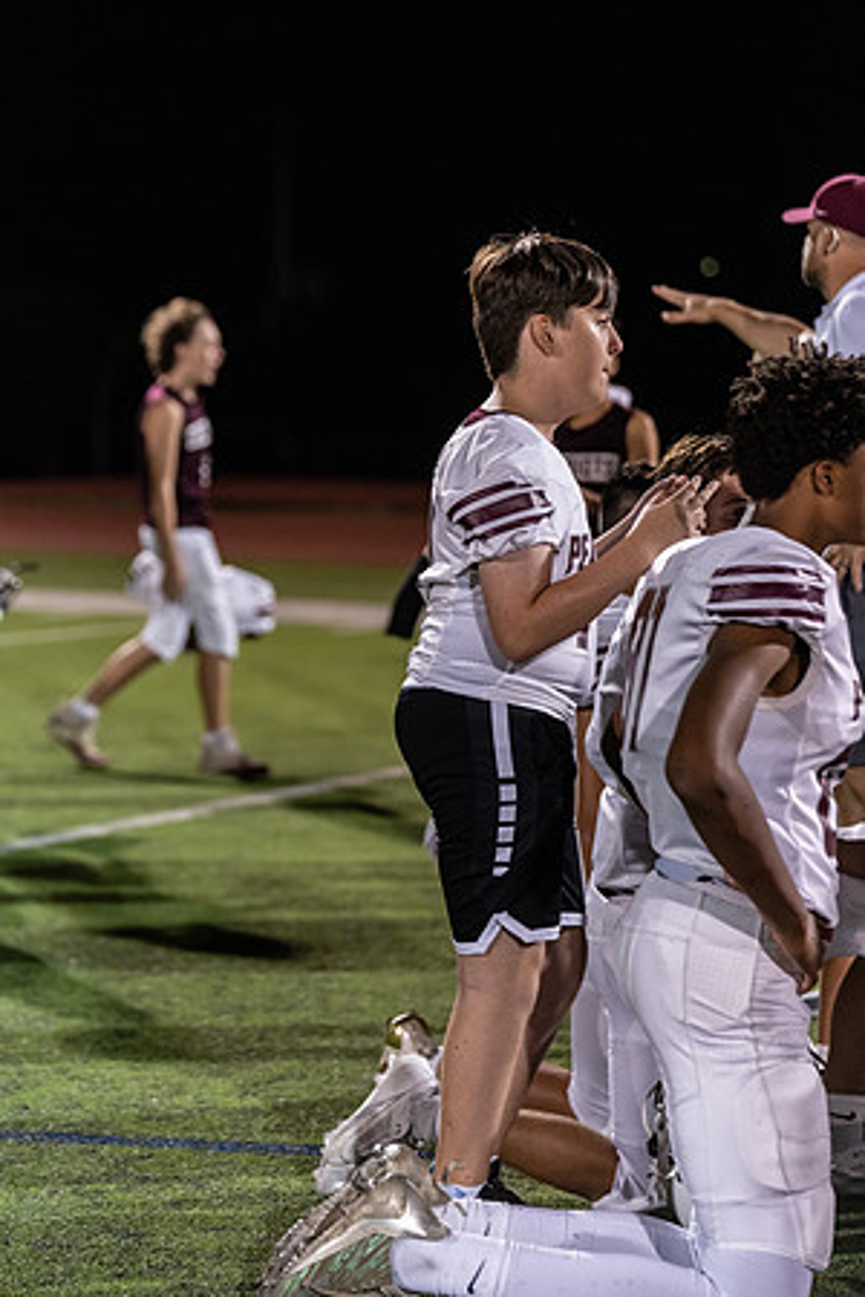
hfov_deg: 11.6
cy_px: 648
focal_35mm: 118
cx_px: 432
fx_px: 4253
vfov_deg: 17.3
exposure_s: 1/320
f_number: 3.5
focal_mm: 118
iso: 2500
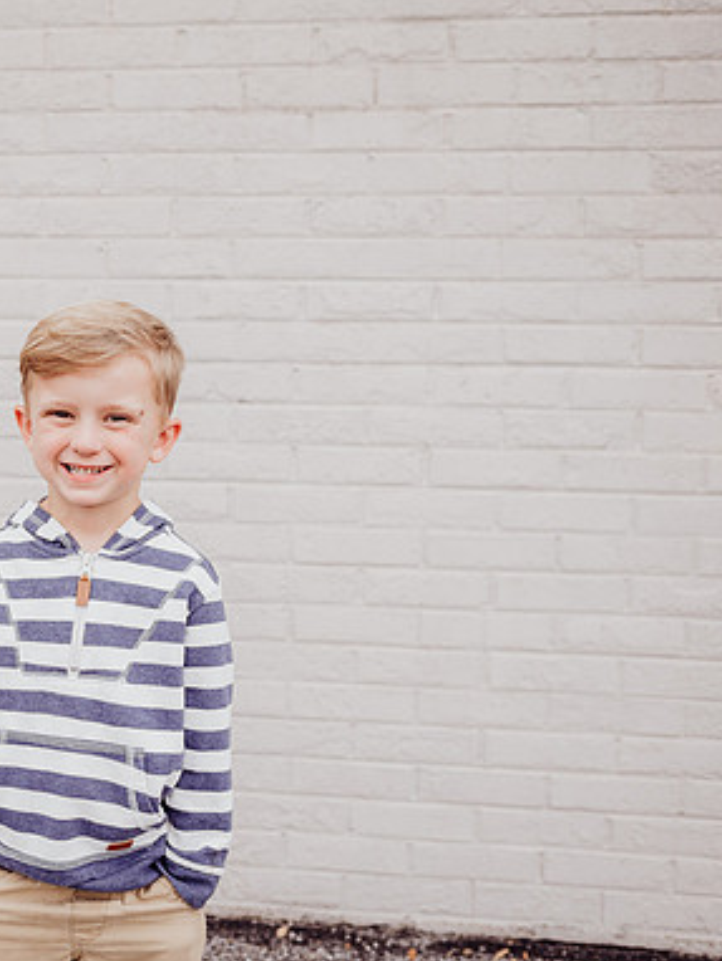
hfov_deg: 38.2
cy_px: 484
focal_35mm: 35
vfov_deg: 52.6
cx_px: 86
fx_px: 972
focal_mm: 24
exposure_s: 1/200
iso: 200
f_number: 2.5
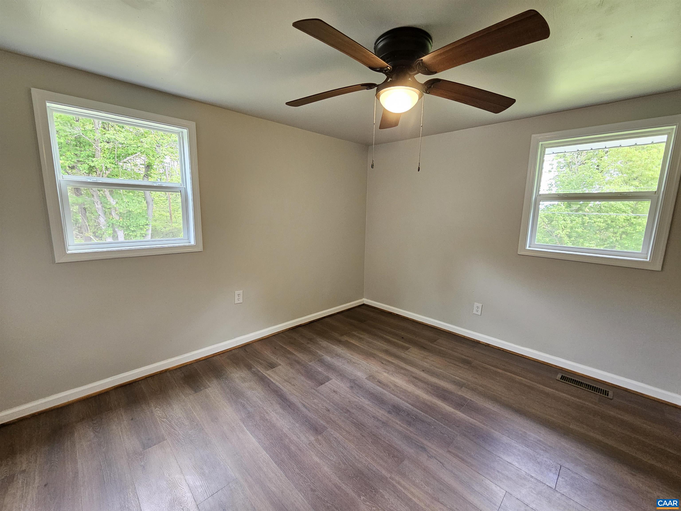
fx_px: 256
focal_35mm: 13
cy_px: 256
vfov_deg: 89.9
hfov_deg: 106.2
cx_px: 340
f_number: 2.2
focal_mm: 2.2
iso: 320
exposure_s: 1/40
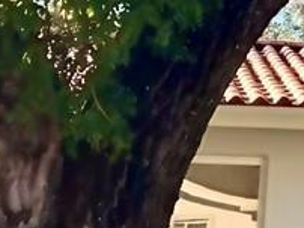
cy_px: -181
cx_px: 486
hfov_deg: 9.3
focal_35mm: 206
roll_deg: -2.0
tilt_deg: +12.6
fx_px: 1807
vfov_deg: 7.0
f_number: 1.8
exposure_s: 1/382
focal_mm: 4.25
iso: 25
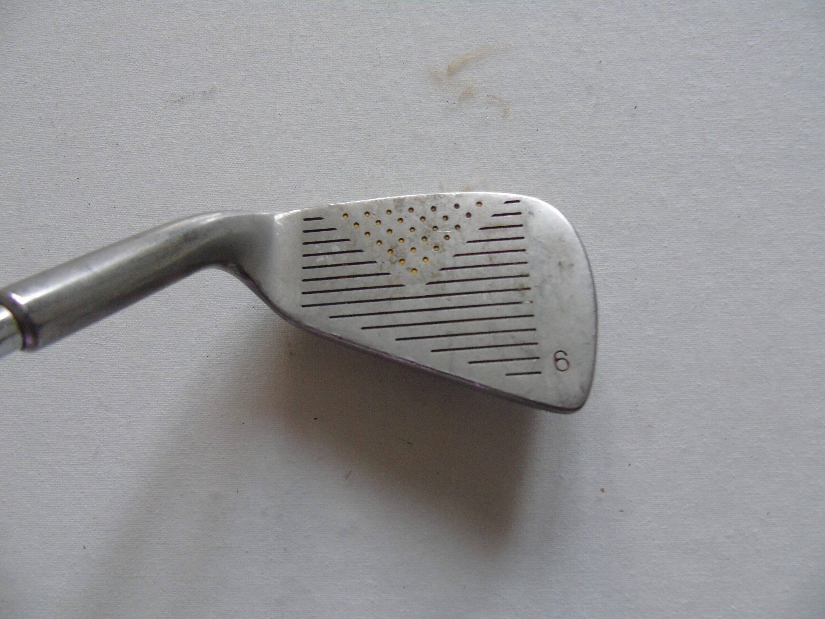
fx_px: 596
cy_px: 310
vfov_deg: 54.9
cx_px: 412
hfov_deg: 69.4
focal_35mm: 25
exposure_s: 1/15
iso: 400
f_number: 3.4
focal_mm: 4.4
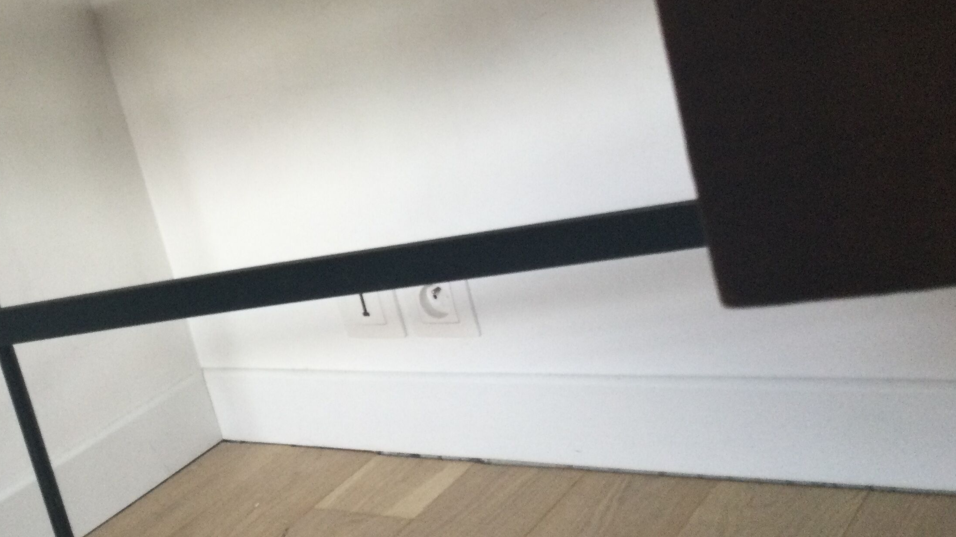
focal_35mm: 50
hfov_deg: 41.0
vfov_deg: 23.8
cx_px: 348
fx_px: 1267
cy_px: 174
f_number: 2.4
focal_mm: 3.3
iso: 50
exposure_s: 1/33
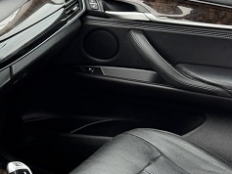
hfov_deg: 20.6
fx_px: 543
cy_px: 161
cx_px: -117
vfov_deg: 17.9
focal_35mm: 81
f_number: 1.78
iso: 80
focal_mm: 6.76
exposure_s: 1/181
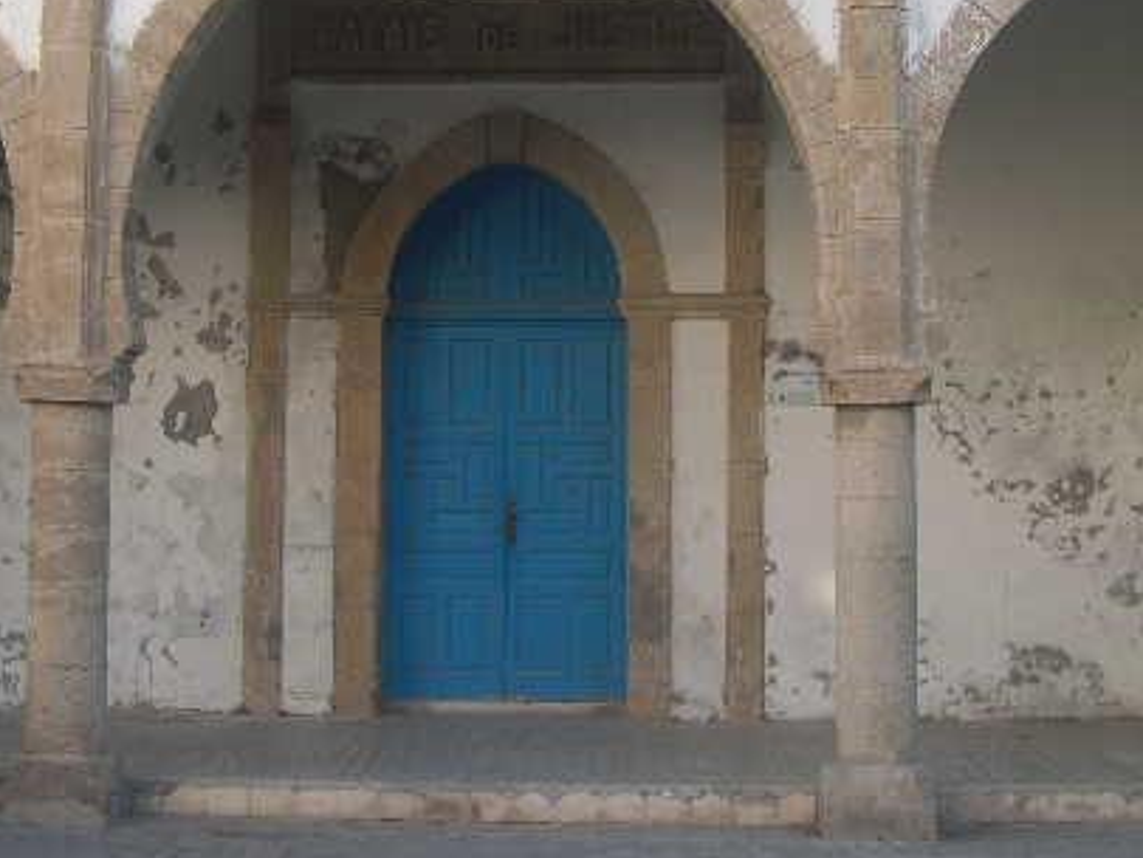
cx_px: 516
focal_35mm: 60
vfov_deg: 24.2
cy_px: 209
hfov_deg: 32.2
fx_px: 1982
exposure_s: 1/177
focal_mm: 8
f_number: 2.8
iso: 100
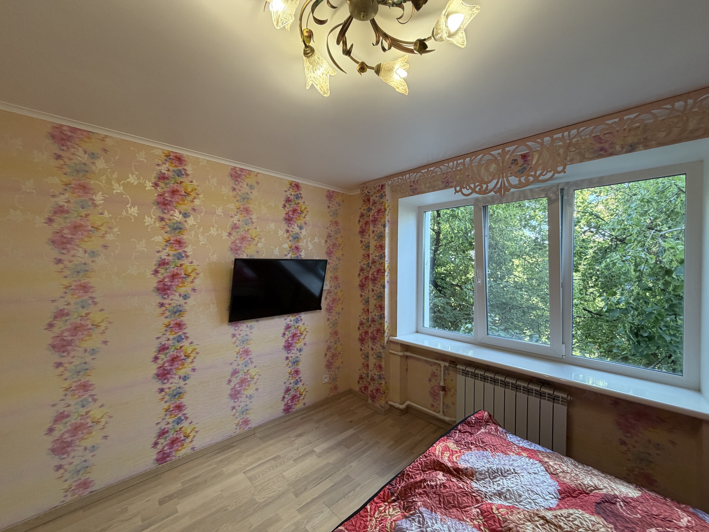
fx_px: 287
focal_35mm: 14
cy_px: 266
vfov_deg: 85.7
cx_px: 354
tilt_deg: -0.1
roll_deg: -0.6
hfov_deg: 102.1
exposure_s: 1/100
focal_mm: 2.22
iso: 250
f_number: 2.2
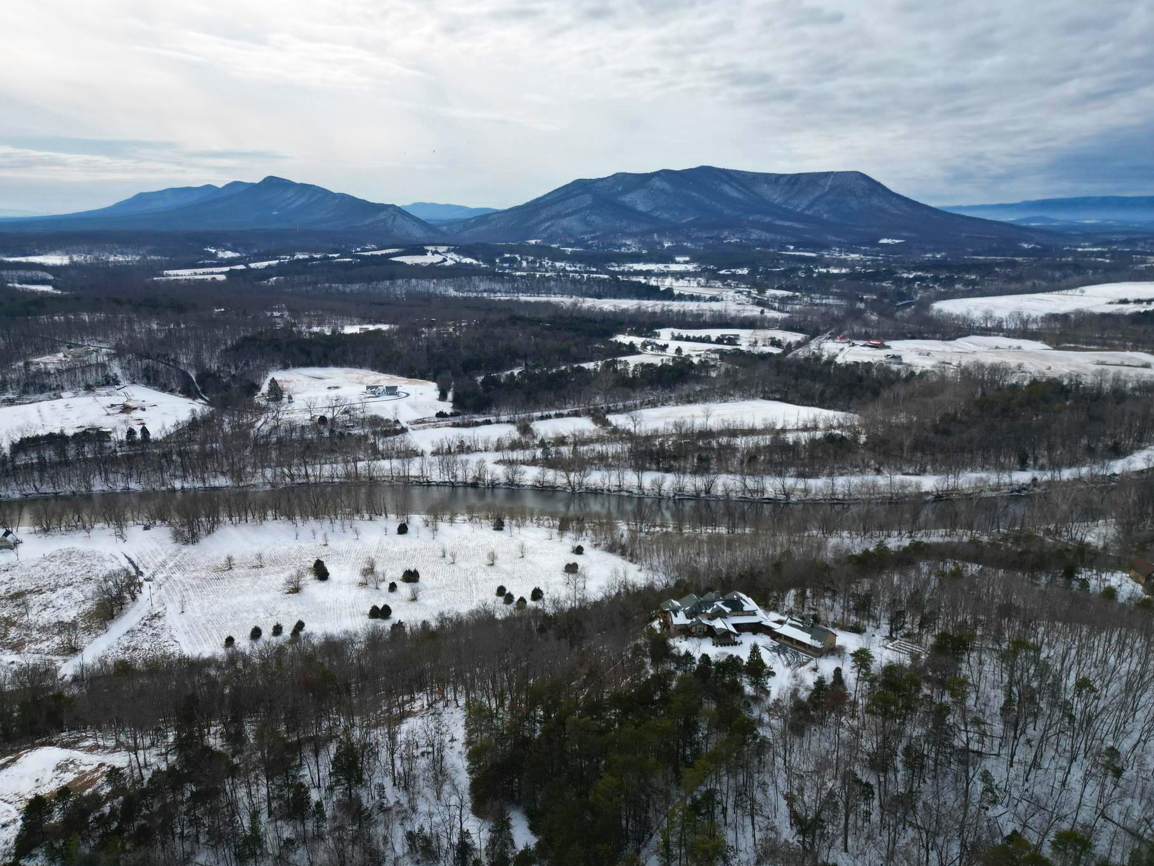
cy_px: 443
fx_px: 900
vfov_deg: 51.4
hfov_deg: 65.3
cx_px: 569
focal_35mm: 27
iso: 120
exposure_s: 1/4000
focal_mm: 6.72
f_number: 1.7
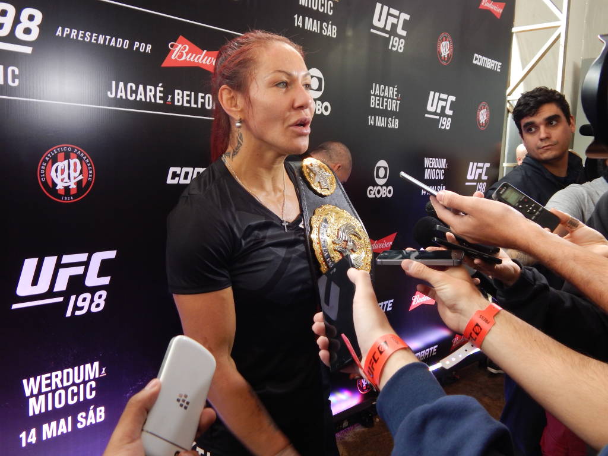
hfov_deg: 58.4
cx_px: 304
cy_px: 228
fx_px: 544
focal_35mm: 31
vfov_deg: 45.4
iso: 220
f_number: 3.2
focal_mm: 5.6
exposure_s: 1/30
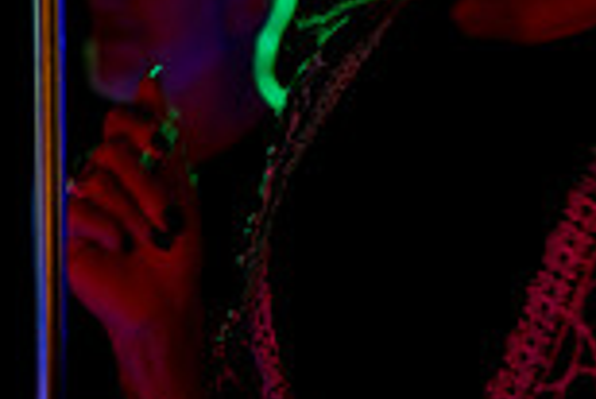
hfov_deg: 7.0
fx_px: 4839
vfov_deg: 4.7
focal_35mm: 292
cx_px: 532
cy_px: -163
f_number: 4
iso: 2500
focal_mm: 100
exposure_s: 1/80
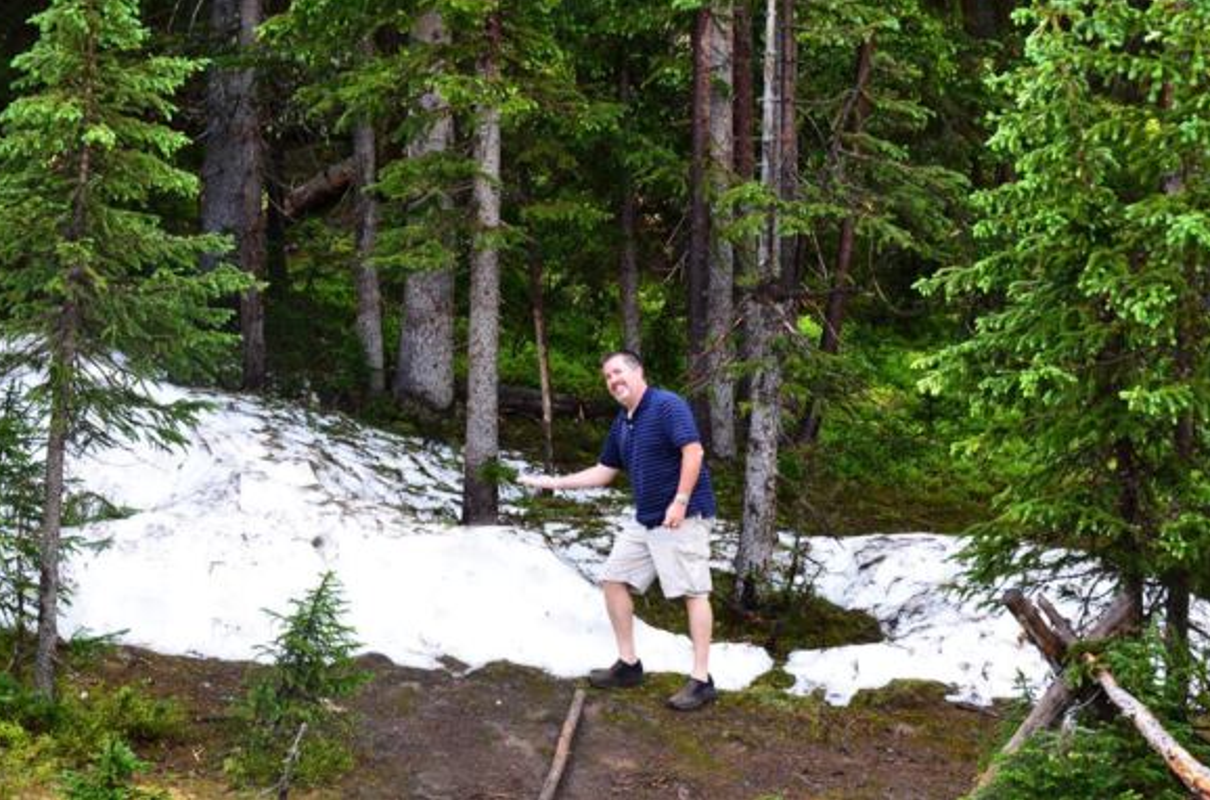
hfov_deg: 22.0
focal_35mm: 93
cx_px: 609
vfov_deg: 14.6
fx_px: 3117
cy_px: 359
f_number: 10
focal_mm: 56
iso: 320
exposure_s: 1/60
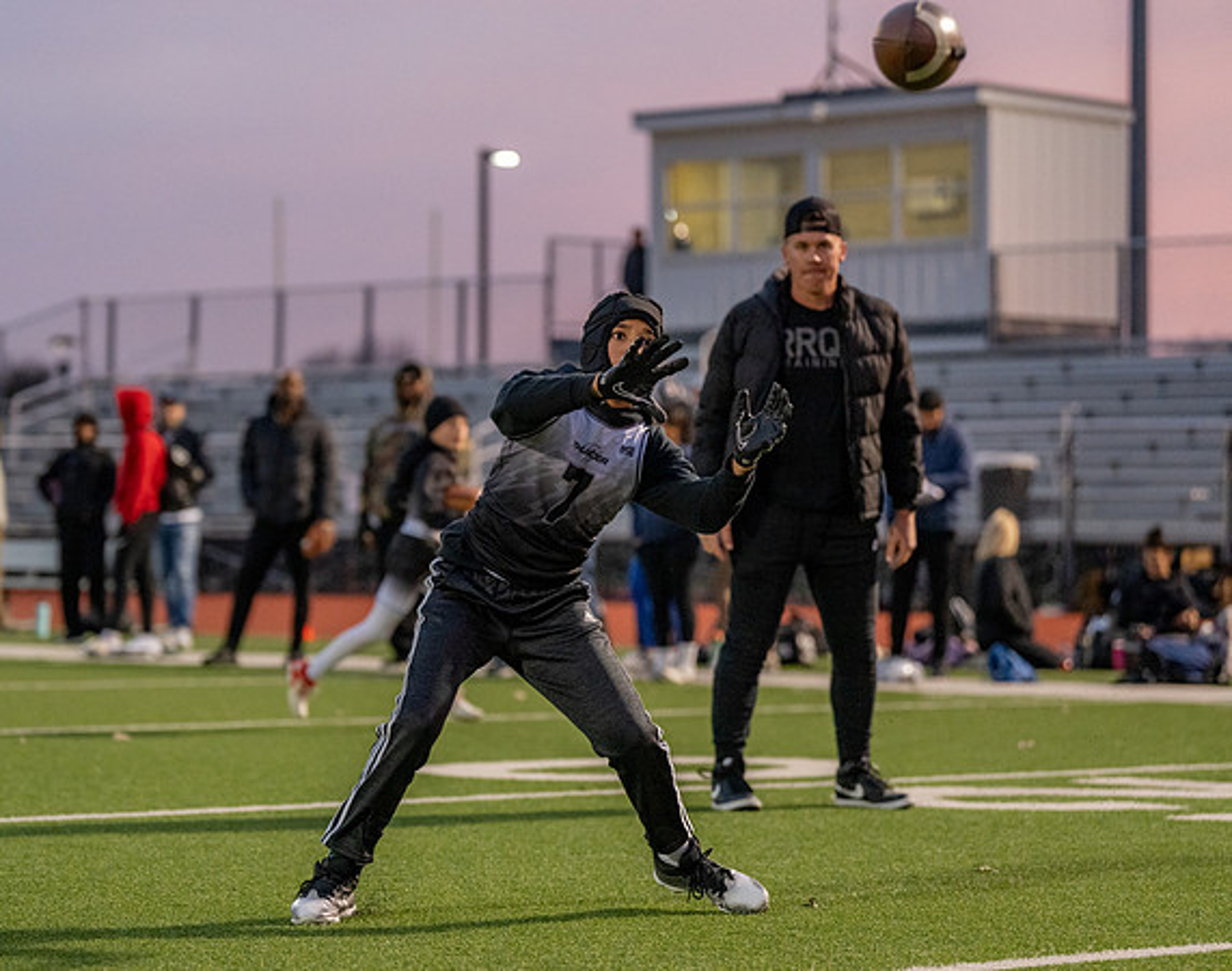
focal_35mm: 122
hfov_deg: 15.9
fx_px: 4417
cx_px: 482
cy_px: 471
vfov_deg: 12.5
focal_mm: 106
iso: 4000
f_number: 2.8
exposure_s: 1/1000
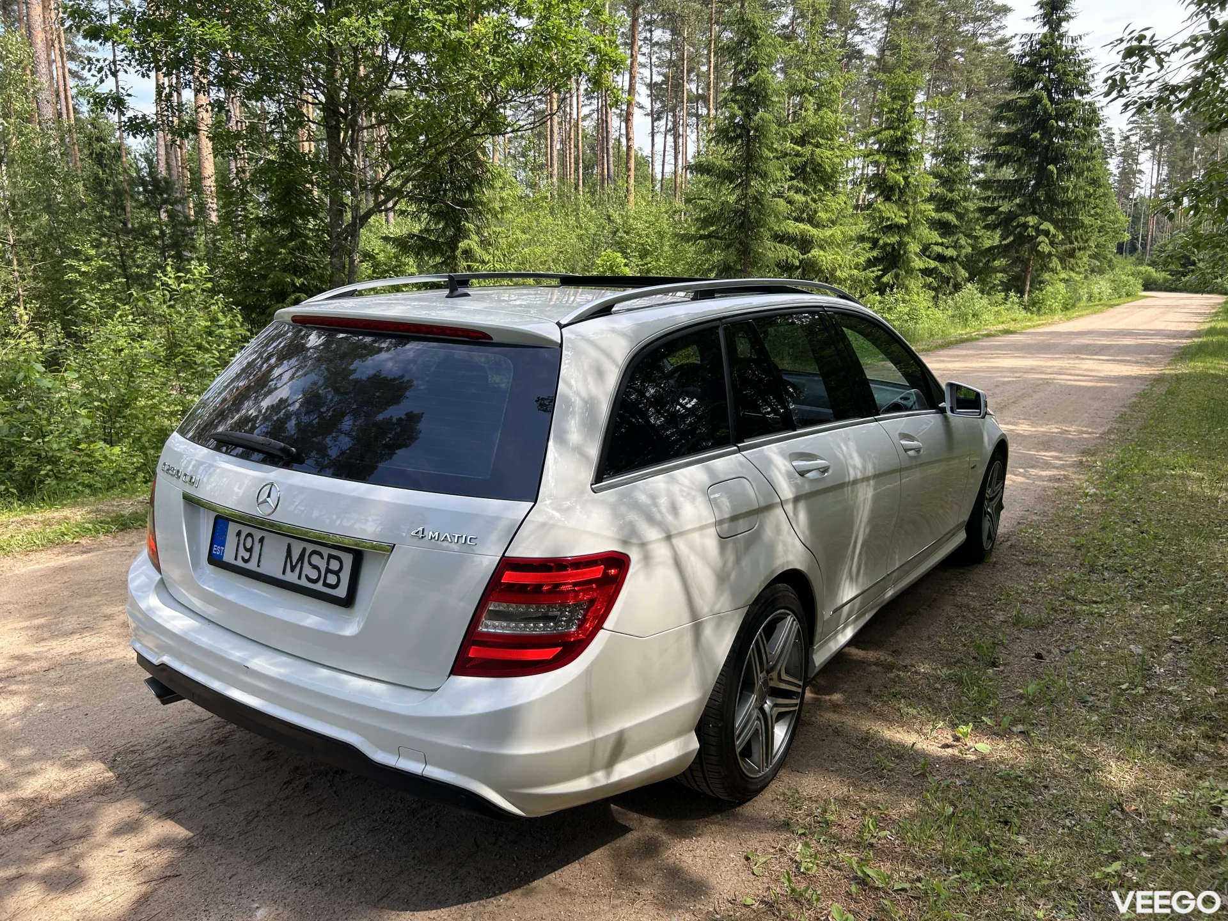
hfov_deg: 67.3
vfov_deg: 53.1
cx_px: 614
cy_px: 460
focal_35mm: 26
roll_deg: +0.7
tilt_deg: -11.0
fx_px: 922
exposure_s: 1/949
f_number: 1.5
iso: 50
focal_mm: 5.7
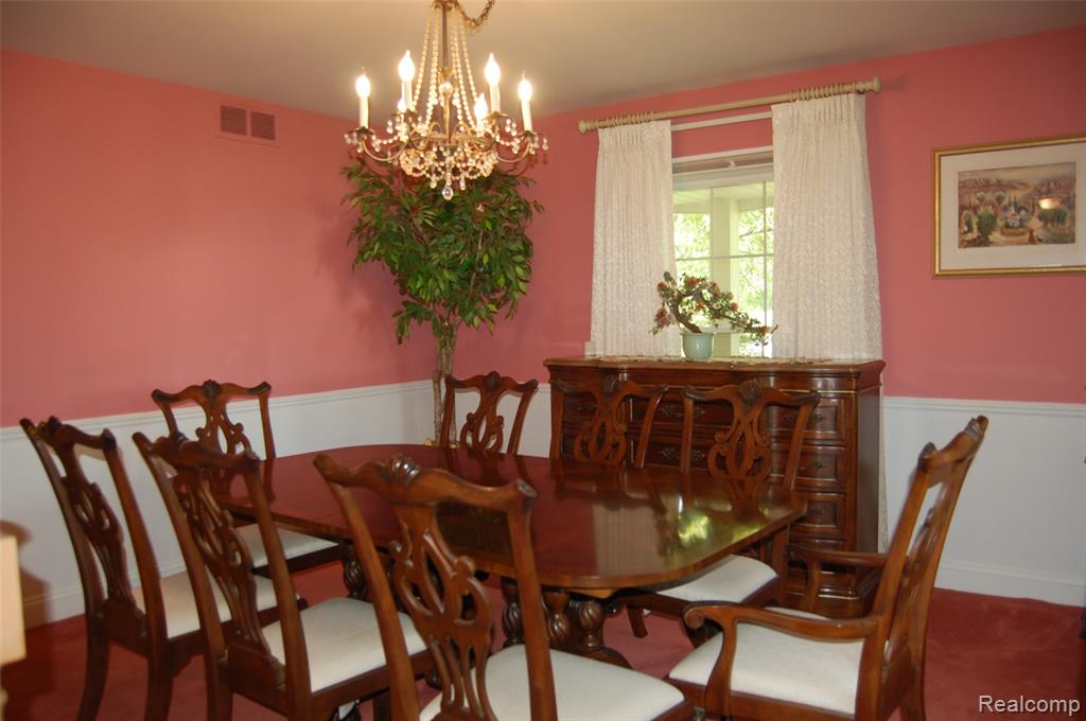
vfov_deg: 47.8
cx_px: 543
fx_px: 813
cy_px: 360
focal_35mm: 27
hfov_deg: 67.4
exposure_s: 1/60
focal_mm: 18
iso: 400
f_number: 3.5
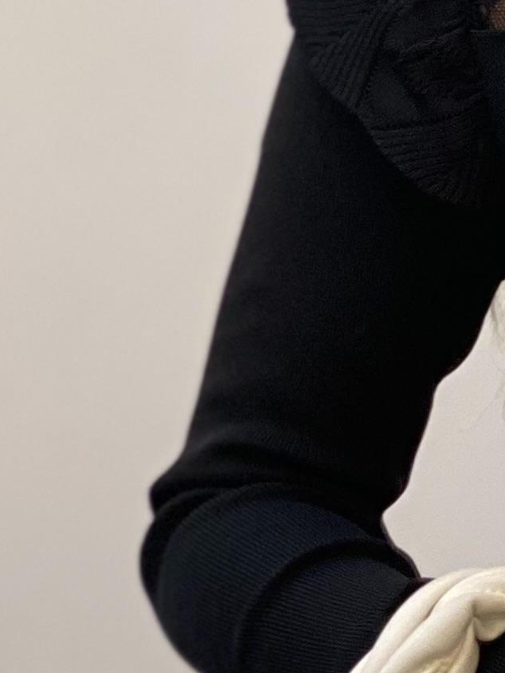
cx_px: 1010
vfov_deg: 8.0
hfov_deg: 5.9
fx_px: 4803
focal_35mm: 247
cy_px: 57
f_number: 2
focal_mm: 6
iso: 80
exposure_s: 1/100
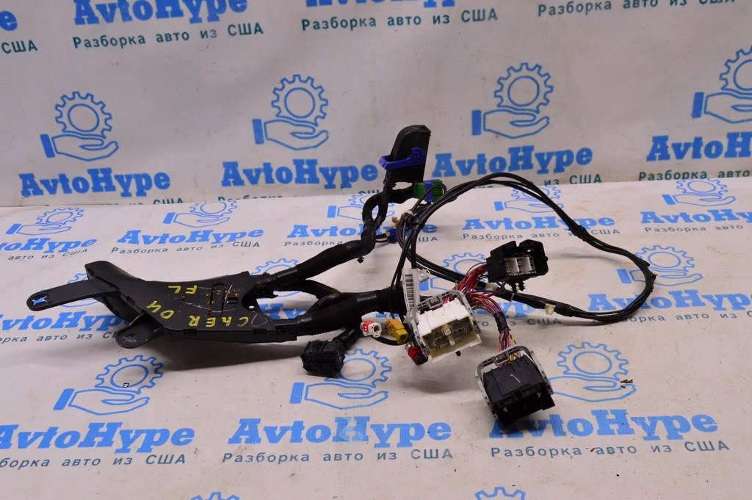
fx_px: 783
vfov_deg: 35.4
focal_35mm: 38
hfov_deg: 51.3
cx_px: 376
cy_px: 250
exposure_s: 1/125
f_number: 8
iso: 1600
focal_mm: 25
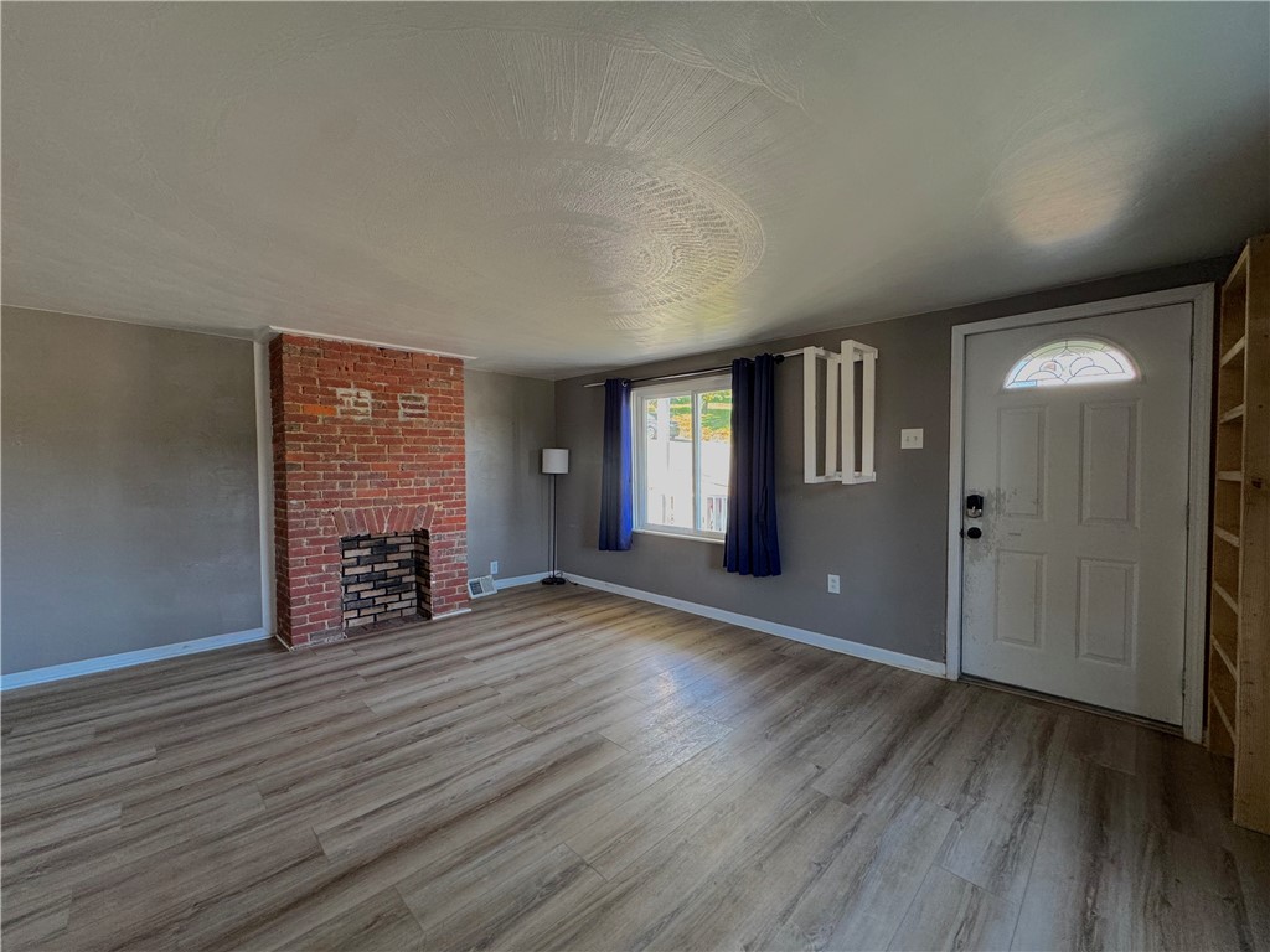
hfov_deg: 102.1
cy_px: 476
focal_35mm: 14
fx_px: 514
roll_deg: -0.8
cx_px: 635
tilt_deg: -1.9
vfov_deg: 85.7
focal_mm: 2.22
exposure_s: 1/99
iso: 250
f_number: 2.2
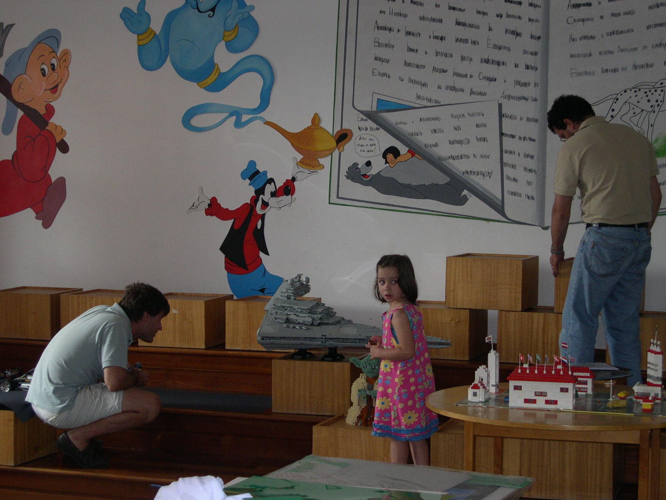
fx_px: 1385
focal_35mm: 72
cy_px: 250
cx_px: 333
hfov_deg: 27.0
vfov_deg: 20.4
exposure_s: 1/60
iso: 231
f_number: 3.8
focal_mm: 15.3
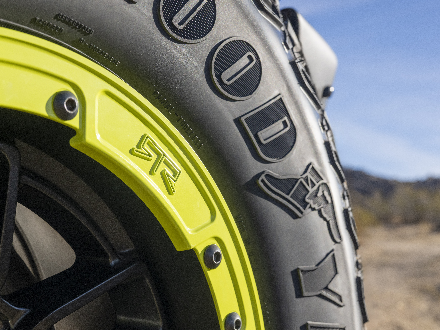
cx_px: 192
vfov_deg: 26.6
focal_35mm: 55
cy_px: 166
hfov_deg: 34.9
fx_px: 699
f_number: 8
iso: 500
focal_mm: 50
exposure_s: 1/400
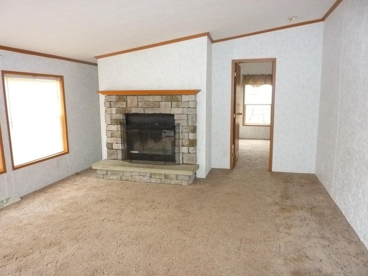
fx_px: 266
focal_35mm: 25
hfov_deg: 69.4
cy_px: 138
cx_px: 184
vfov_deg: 54.9
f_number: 3.3
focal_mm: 4.1
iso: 500
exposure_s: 1/30
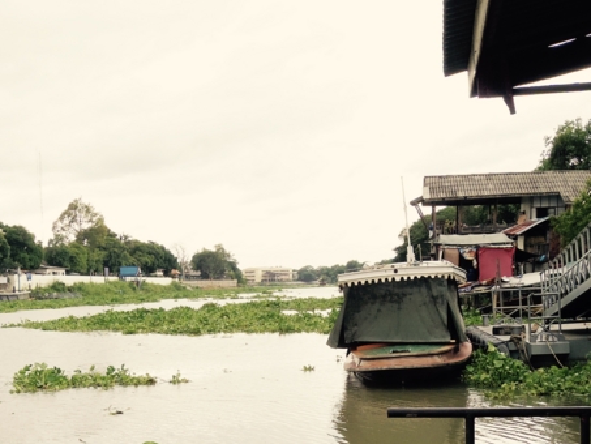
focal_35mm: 52
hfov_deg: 36.8
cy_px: 332
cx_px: 326
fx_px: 888
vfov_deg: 27.7
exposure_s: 1/400
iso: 200
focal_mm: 5
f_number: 4
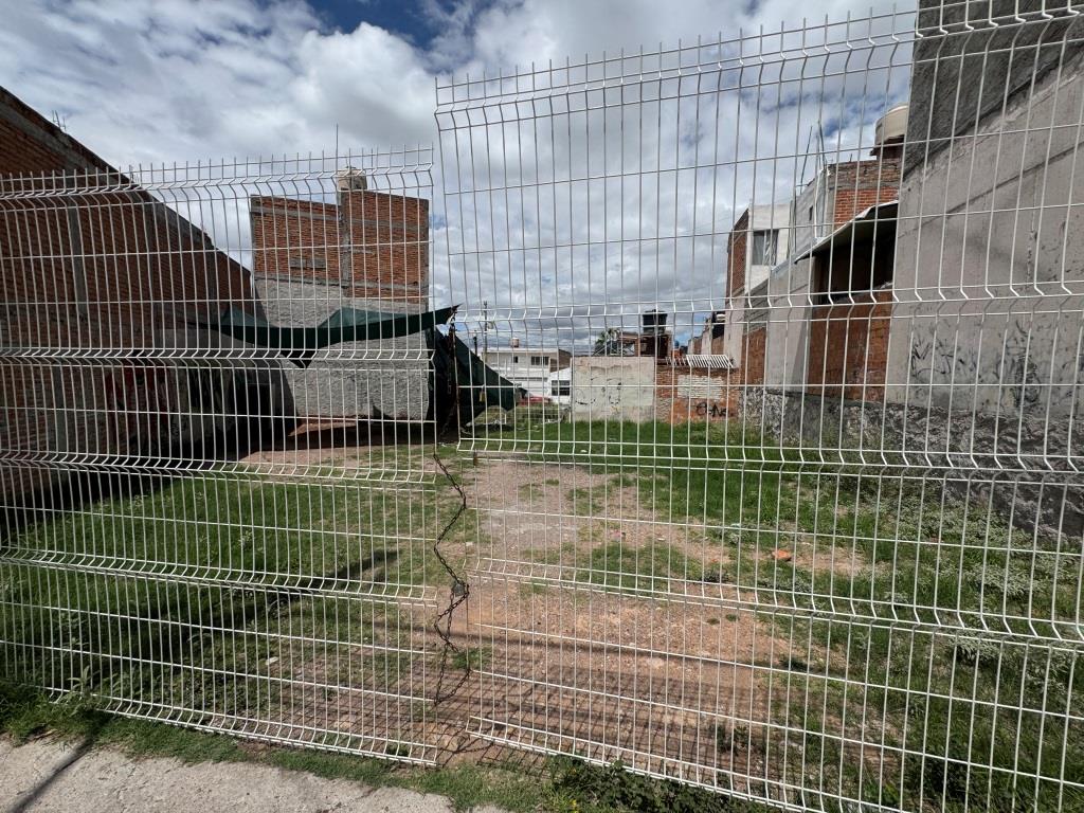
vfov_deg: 85.7
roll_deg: -0.8
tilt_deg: -4.4
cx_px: 542
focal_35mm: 14
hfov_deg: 102.1
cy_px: 406
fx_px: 438
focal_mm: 2.22
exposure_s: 1/4132
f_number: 2.2
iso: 40
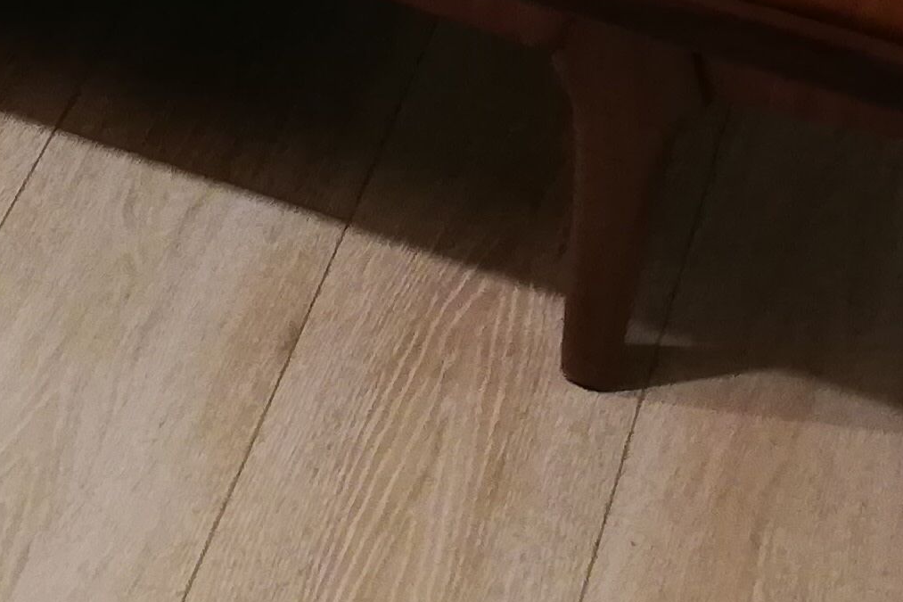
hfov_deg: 16.1
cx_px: -122
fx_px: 3085
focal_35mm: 123
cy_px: -749
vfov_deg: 10.0
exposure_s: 1/33.3
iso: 320
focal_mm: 3.81
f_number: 2.2
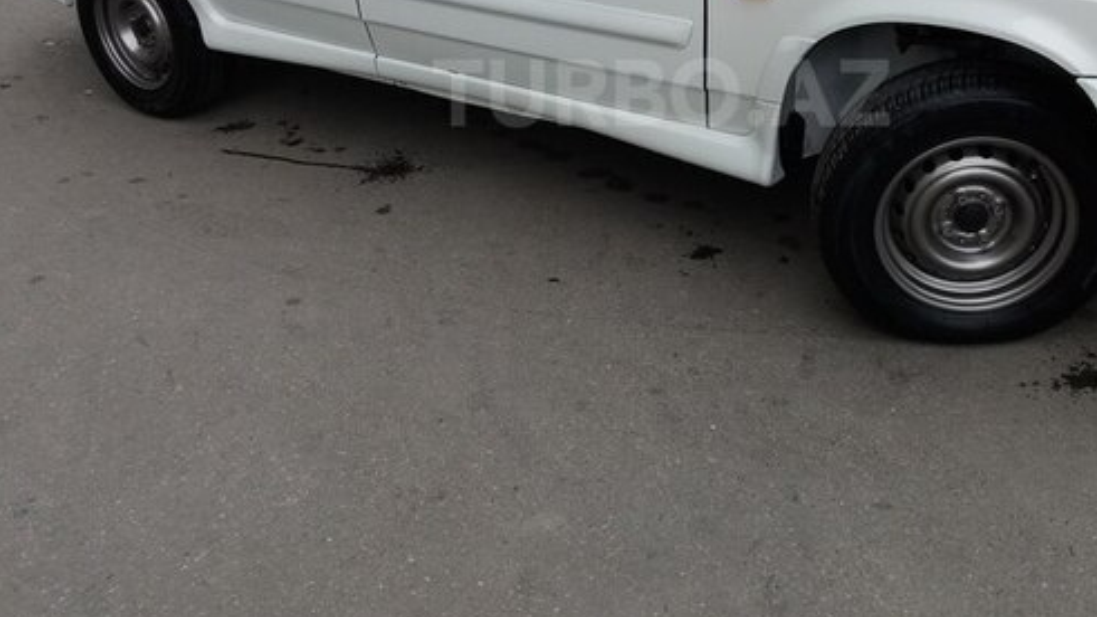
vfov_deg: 28.2
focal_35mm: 41
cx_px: 661
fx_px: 1192
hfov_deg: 49.1
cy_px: 93
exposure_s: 1/637
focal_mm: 3.7
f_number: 1.9
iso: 64
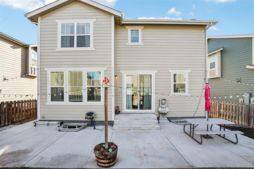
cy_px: 84
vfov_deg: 77.3
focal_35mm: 15
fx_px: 106
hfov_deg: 100.4
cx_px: 127
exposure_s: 1/400
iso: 400
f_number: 8
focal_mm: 10
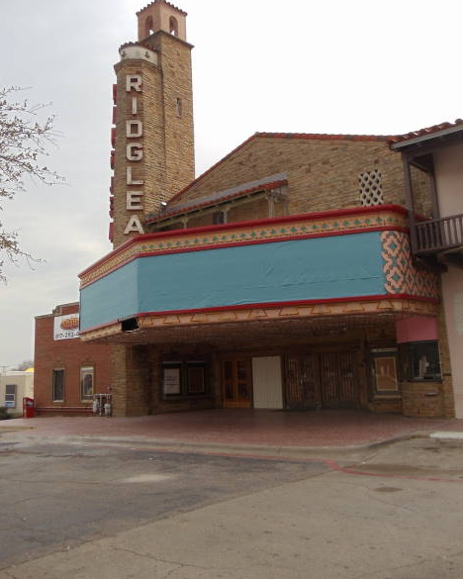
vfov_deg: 39.5
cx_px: 228
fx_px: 805
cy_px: 266
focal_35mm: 47
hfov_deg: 32.1
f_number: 7.1
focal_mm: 6
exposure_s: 1/125
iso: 100
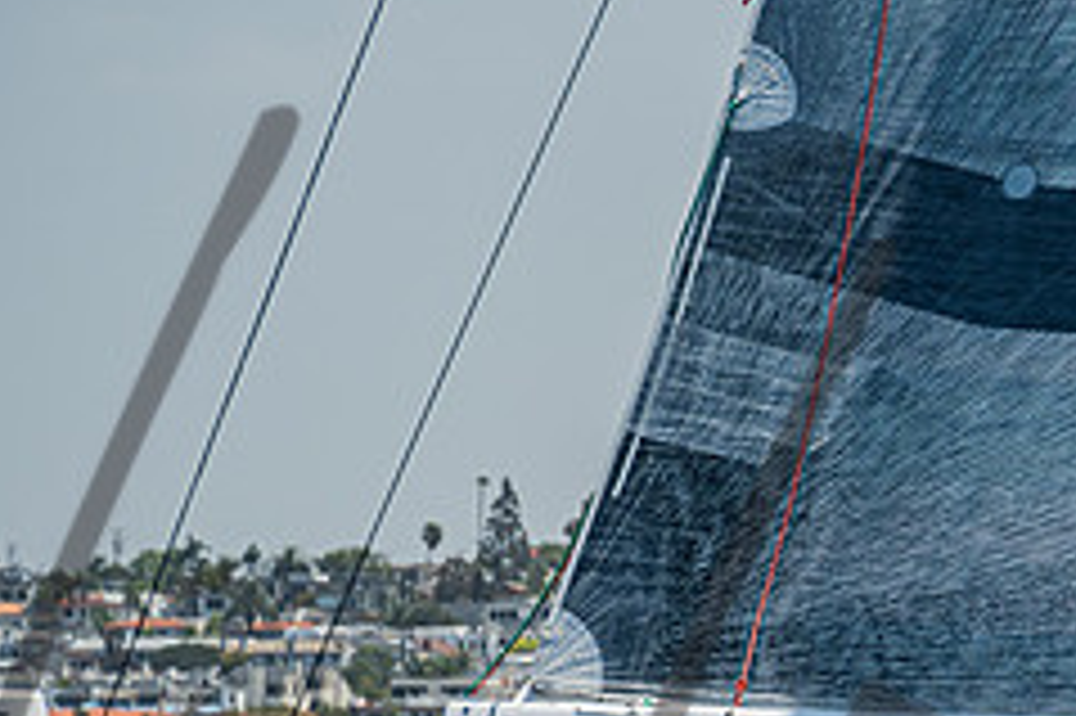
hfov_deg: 3.7
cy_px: 769
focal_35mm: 550
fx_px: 16427
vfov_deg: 2.5
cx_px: 1286
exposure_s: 1/640
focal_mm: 175
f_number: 6.3
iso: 320
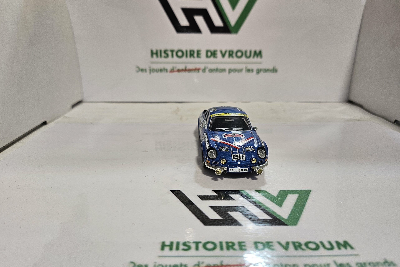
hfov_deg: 71.5
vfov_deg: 51.3
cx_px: 200
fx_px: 278
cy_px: 132
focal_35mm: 25
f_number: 1.8
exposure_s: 1/100
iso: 100
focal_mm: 5
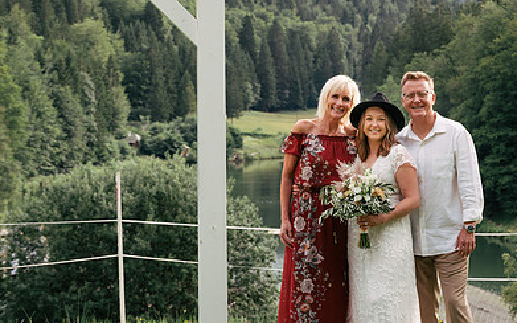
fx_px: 1704
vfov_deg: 10.8
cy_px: 185
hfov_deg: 17.2
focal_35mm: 121
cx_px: 366
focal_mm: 80
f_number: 8
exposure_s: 1/250
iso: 500
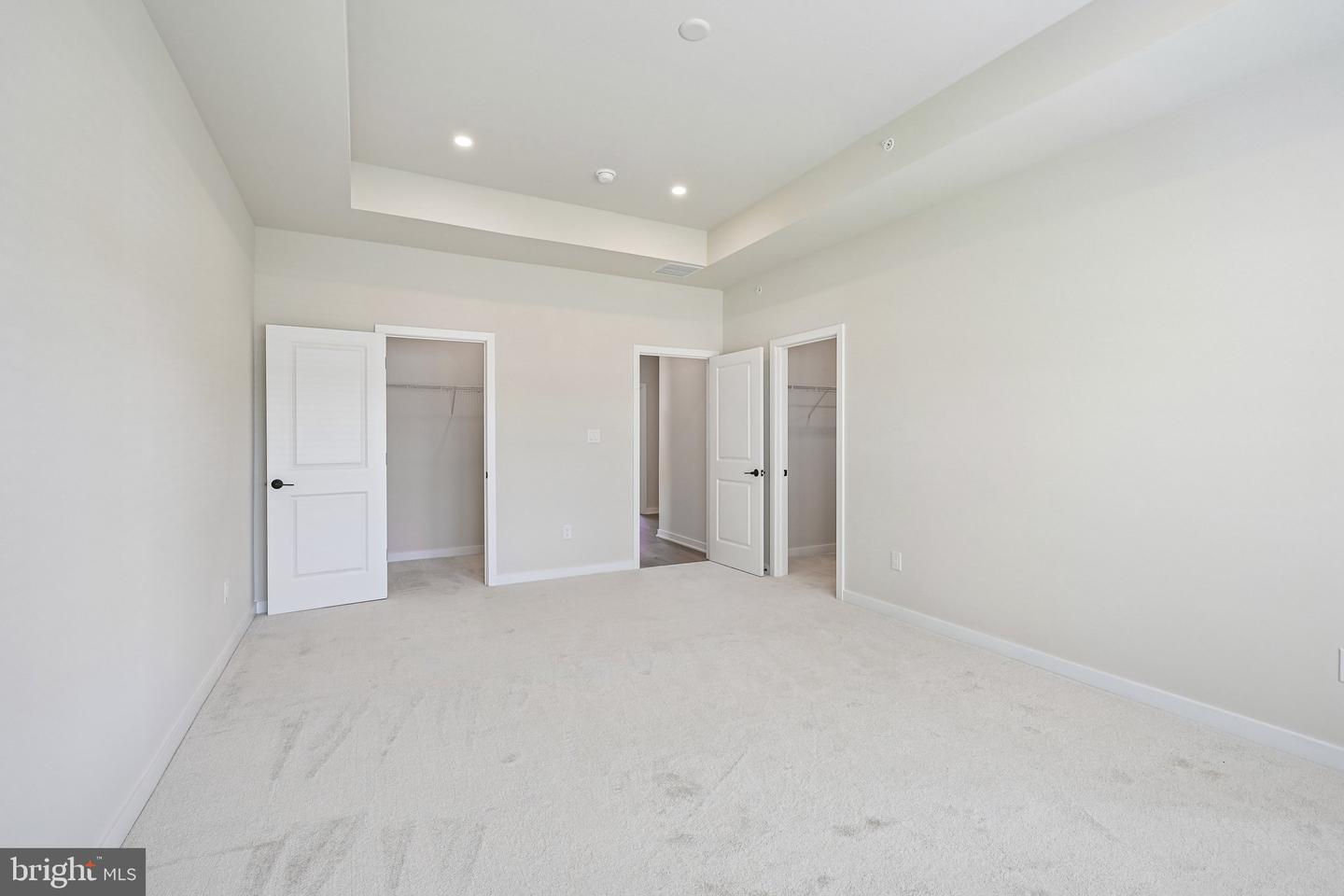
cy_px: 448
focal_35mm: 16
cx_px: 672
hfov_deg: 98.5
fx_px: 579
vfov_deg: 75.5
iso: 160
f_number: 8
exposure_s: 1/15
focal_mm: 15.5
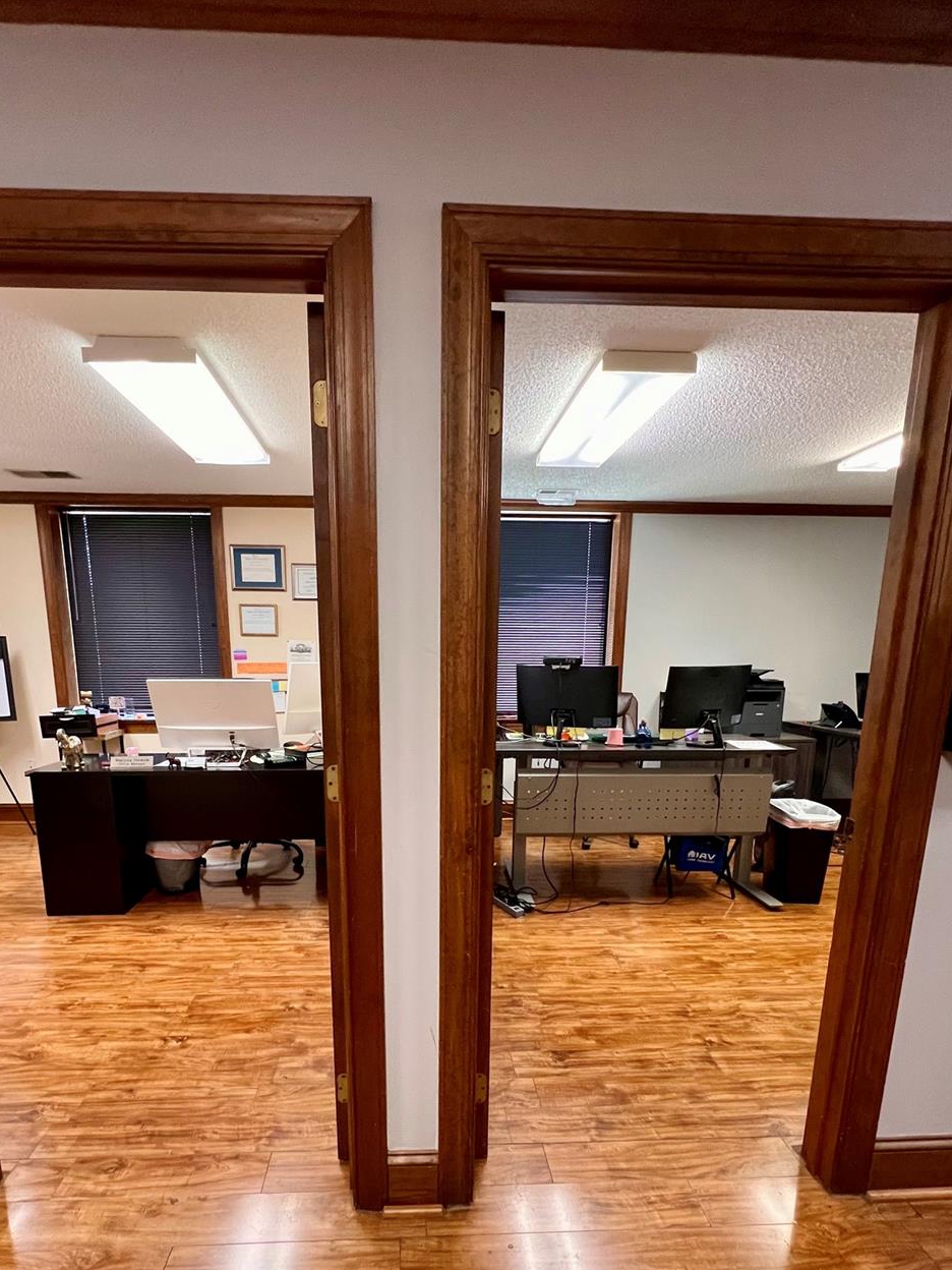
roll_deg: -0.7
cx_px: 433
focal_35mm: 16
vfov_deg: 92.9
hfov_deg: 77.9
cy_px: 780
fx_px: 587
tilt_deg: -11.6
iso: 320
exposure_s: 1/60
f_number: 1.8
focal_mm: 1.57
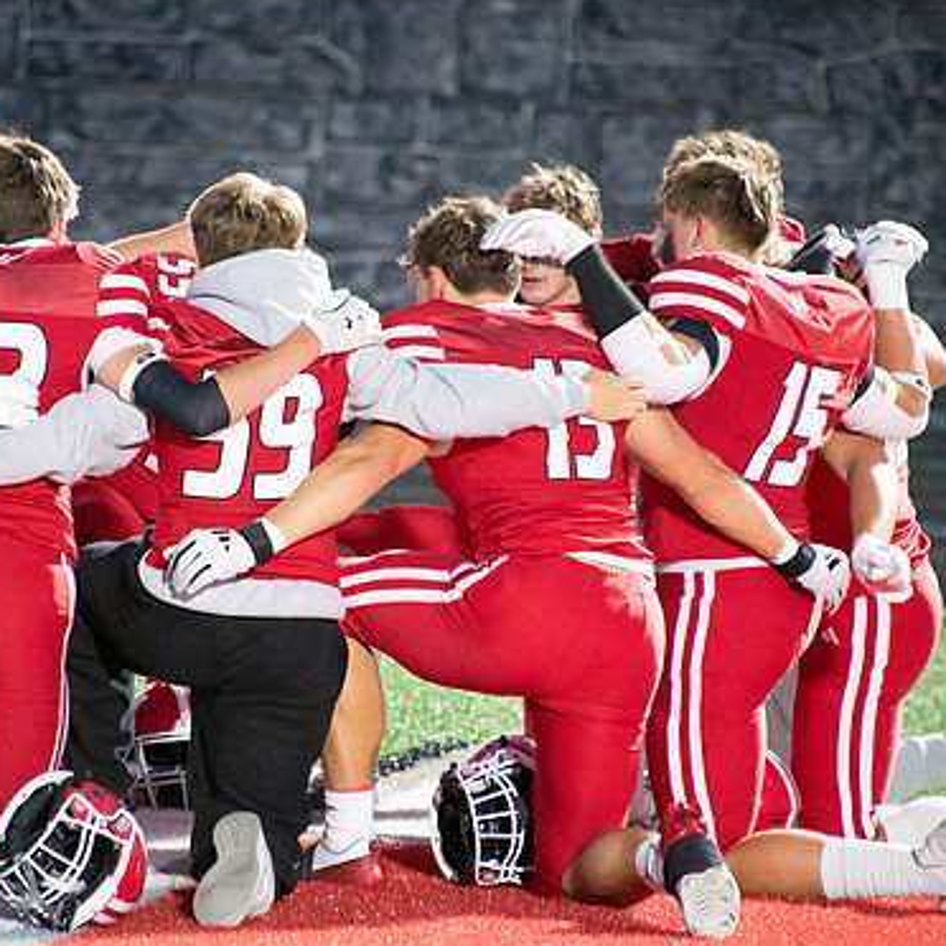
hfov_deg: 4.4
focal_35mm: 398
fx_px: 12306
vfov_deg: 4.4
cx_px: 343
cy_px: 469
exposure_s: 1/320
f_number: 5.6
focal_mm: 300
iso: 25600
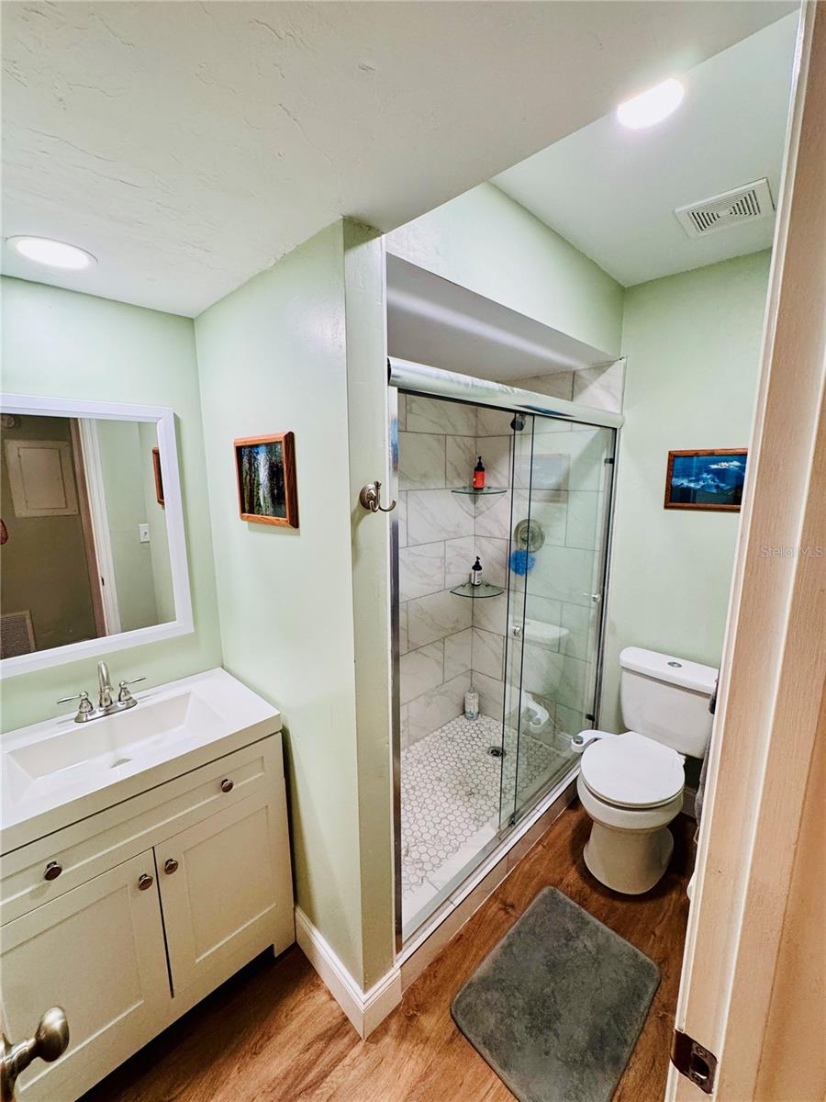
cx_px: 413
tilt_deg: -10.0
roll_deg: +0.9
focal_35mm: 14
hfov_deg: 85.7
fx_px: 445
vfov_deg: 102.1
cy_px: 551
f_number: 2.2
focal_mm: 2.22
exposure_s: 1/120
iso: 250
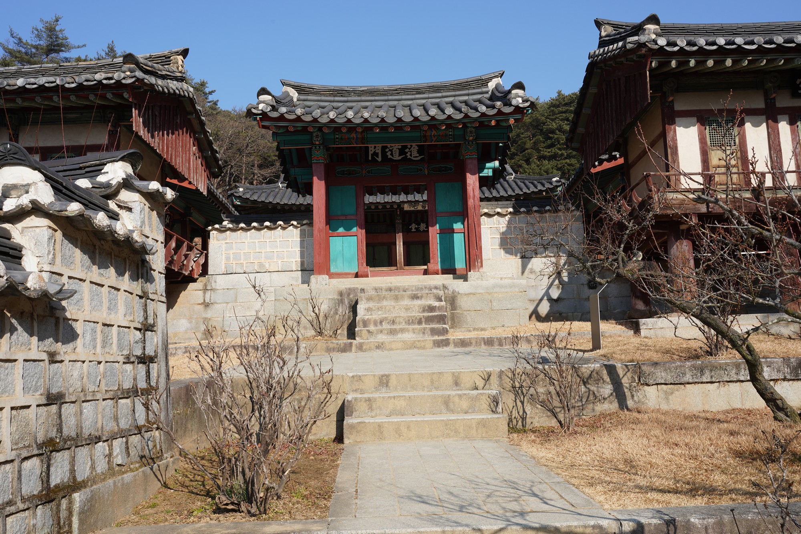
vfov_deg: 40.0
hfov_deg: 57.2
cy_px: 267
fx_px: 734
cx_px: 400
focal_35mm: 33
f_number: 16
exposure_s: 1/100
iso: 160
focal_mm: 33
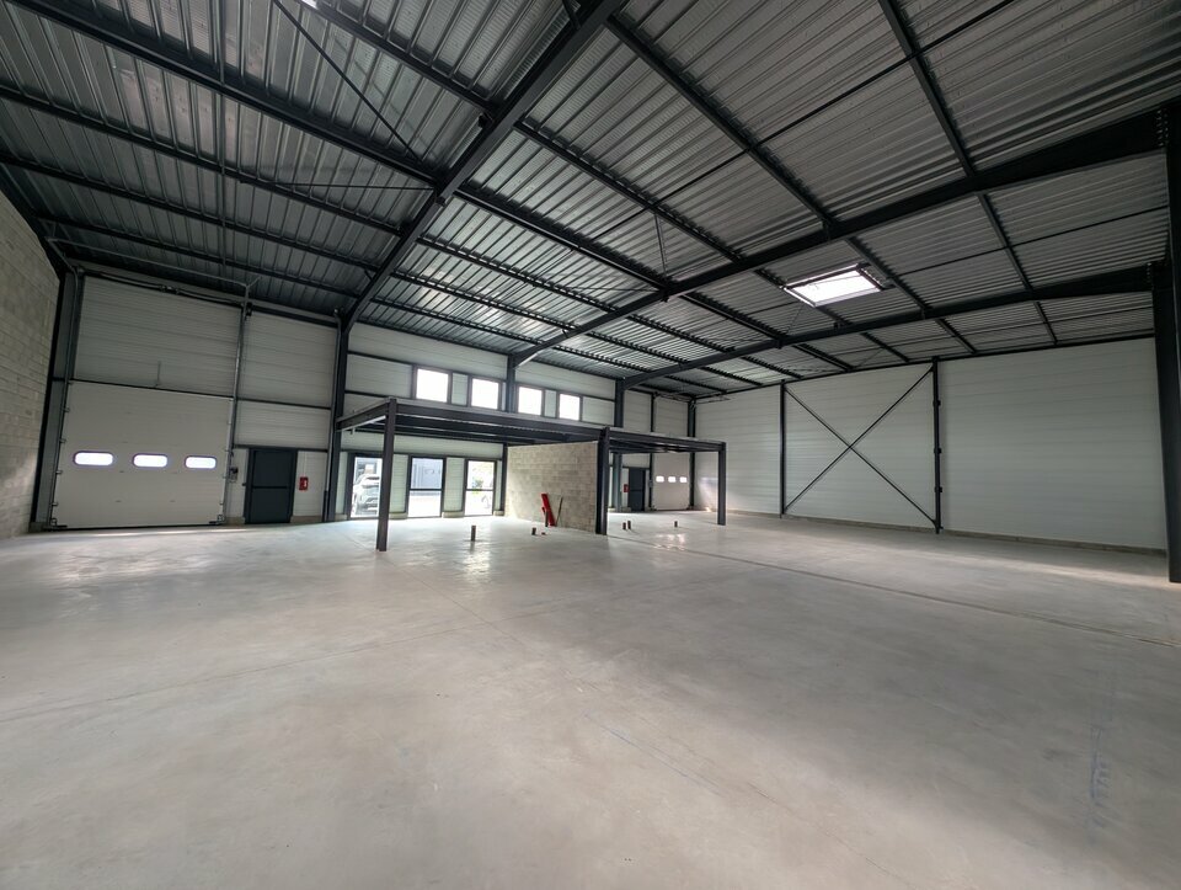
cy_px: 445
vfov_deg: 94.6
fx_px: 410
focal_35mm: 12
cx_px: 590
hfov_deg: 110.5
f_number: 1.95
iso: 48
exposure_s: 1/60.1
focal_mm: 2.23
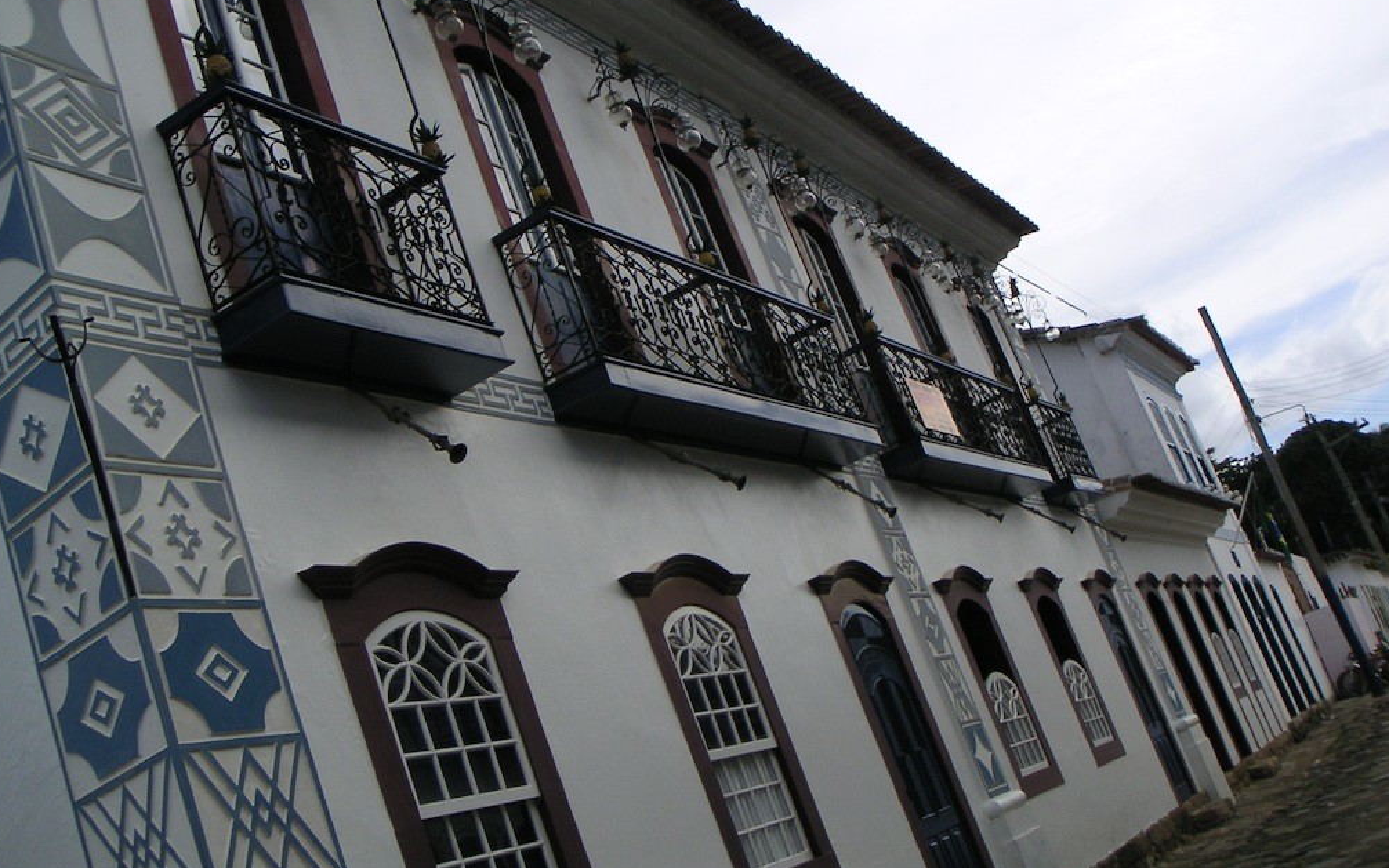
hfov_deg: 48.2
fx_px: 1552
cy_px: 355
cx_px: 686
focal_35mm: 41
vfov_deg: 31.2
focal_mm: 6
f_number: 6.7
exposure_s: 1/180
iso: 50
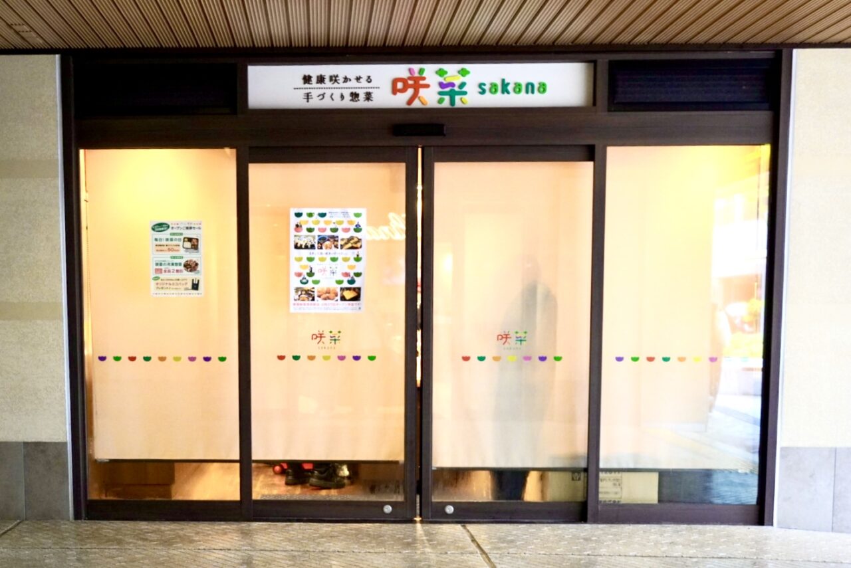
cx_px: 426
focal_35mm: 48
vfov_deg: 28.1
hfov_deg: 41.1
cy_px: 284
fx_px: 1135
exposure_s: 1/160
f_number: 5
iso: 1600
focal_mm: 32
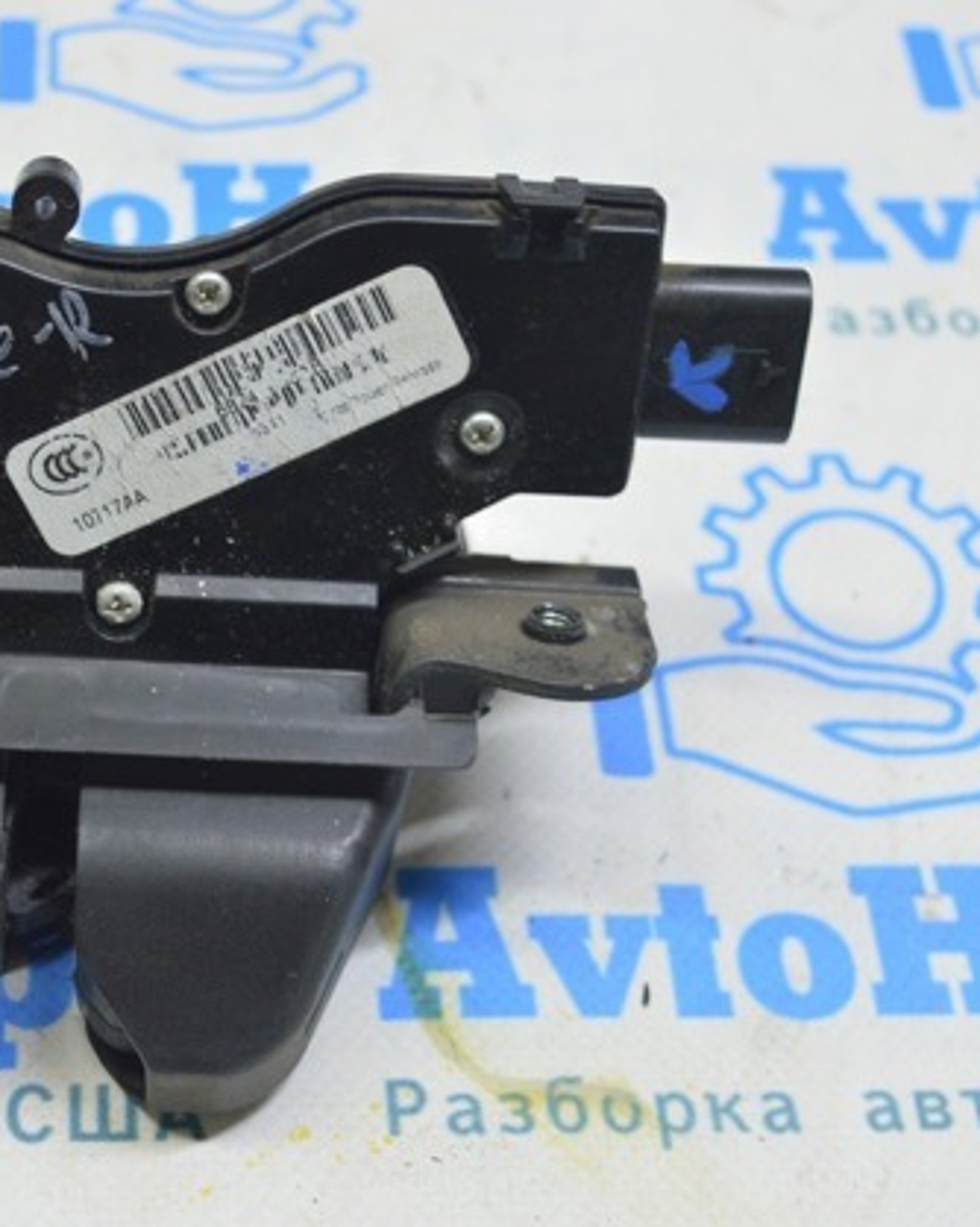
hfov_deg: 22.4
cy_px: 615
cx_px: 132
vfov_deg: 28.4
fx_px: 2421
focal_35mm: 67
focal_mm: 31
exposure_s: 1/15
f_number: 5.6
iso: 400
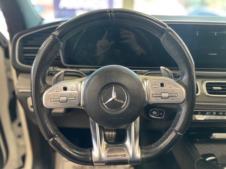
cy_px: 84
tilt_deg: -22.5
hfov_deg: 65.3
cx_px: 110
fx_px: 176
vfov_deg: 51.4
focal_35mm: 27
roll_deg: -1.2
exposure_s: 1/60
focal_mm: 4.2
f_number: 1.6
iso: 160
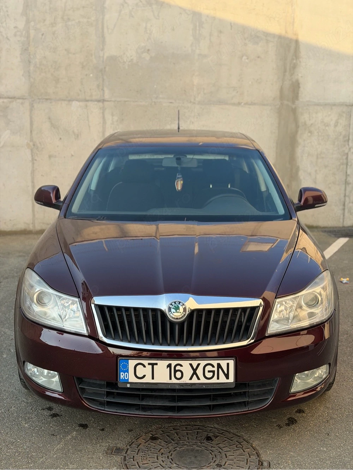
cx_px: 176
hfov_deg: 30.3
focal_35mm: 48
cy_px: 235
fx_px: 653
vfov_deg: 39.7
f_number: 1.78
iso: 64
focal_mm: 6.76
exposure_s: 1/587
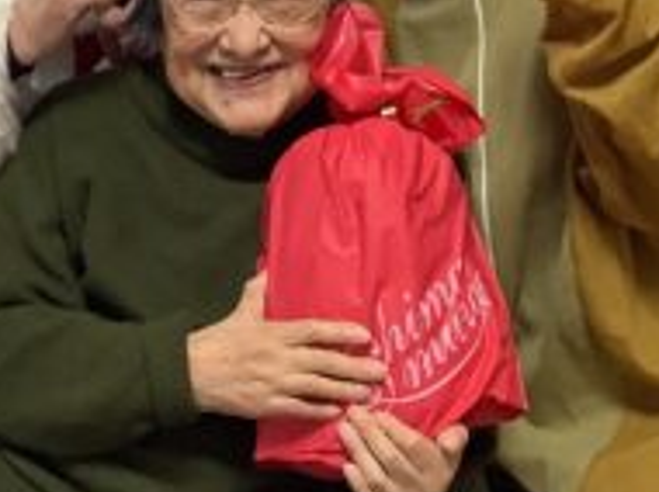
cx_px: 298
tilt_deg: -13.0
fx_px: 1863
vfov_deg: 14.8
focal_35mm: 98
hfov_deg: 20.1
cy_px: -3
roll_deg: -1.8
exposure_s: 1/60
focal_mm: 3.3
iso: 125
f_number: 2.4
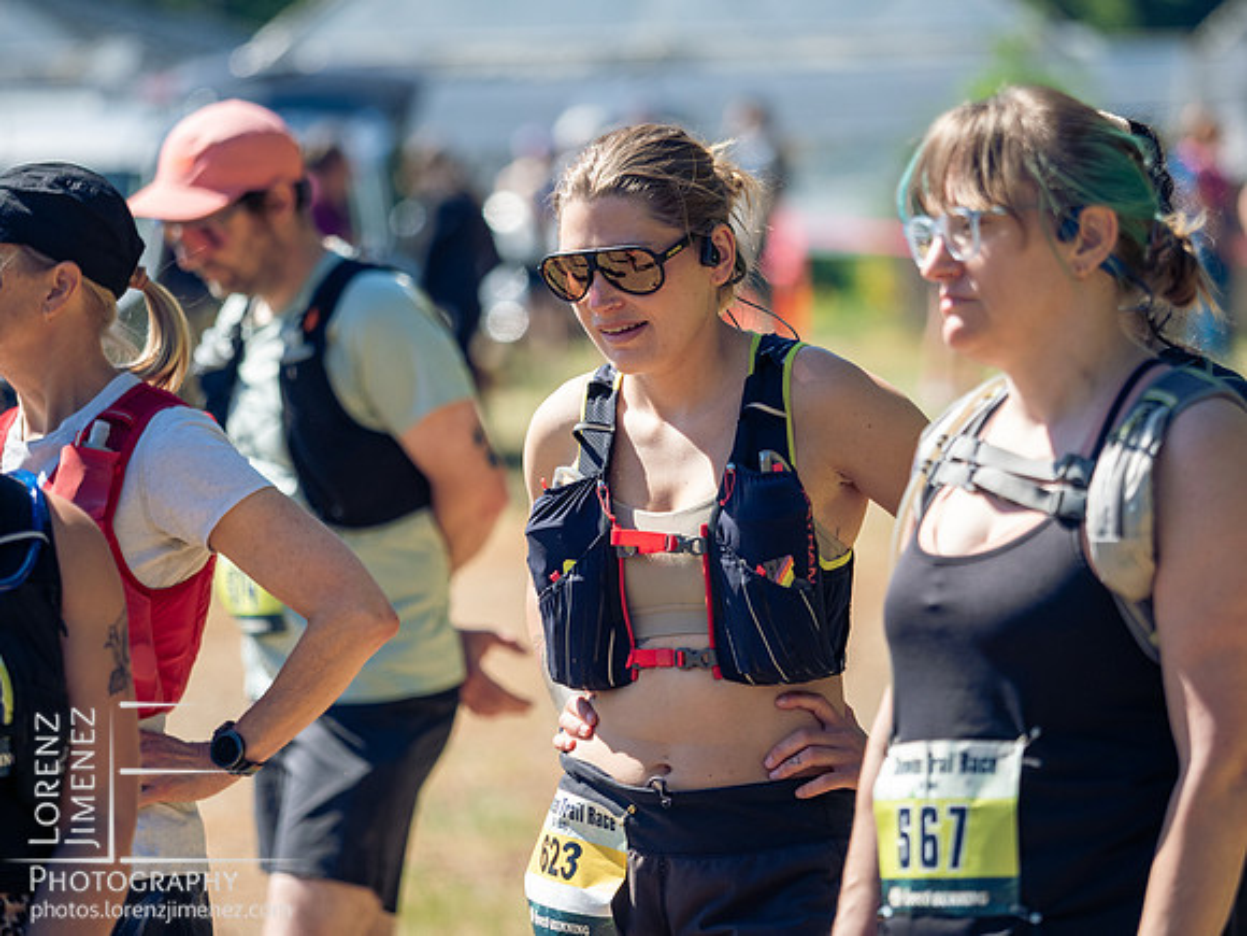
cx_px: 624
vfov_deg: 5.0
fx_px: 10807
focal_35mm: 300
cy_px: 468
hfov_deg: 6.6
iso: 320
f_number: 2.8
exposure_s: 1/1600
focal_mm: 150
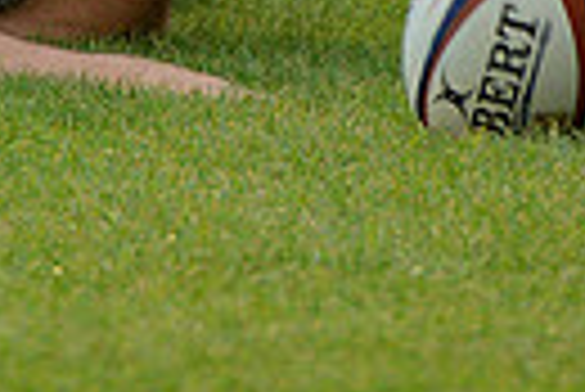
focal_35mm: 1200
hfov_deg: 1.7
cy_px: -408
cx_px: -108
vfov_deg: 1.1
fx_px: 19522
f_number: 4
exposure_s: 1/500
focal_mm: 270
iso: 2000
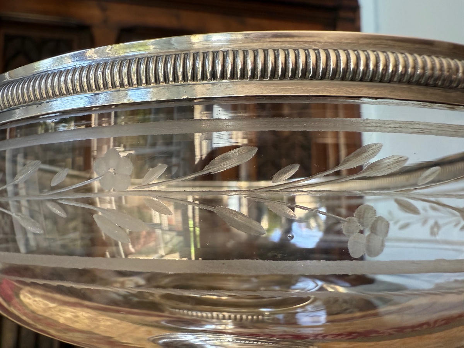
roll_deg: -0.9
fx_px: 322
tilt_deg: +6.9
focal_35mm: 24
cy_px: 174
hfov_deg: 71.6
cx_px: 232
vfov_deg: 56.8
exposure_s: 1/99
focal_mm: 2.22
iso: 320
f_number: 2.2
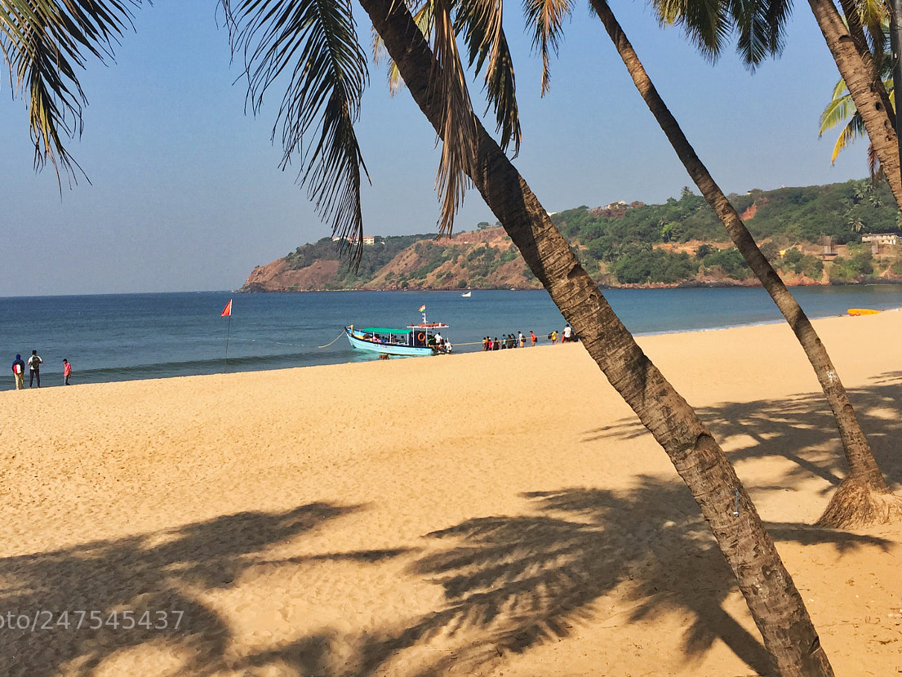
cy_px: 194
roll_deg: +0.0
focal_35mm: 42
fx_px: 1095
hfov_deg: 44.7
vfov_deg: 33.9
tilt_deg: +6.3
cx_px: 411
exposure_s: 1/1721
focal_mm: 4.15
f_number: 2.2
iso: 32
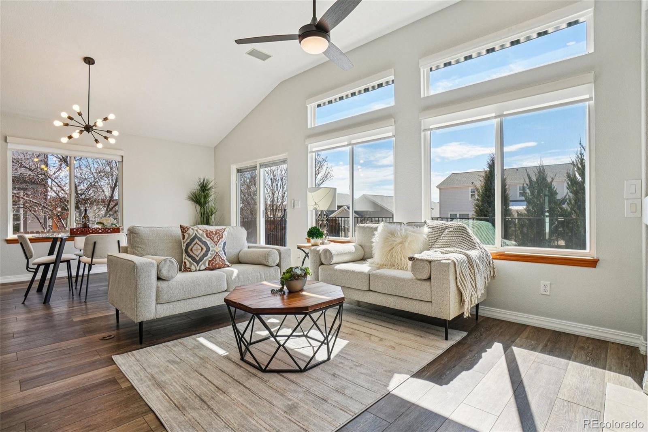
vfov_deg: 72.0
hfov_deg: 95.0
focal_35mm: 16
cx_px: 324
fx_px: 297
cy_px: 216
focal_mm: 11
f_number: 8
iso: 400
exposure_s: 1/400
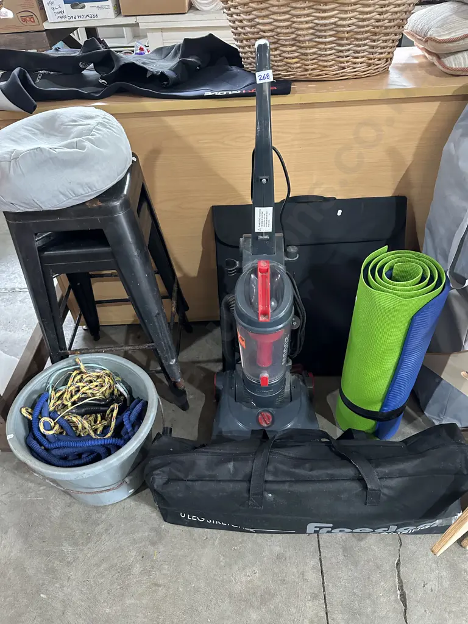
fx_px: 433
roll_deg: +3.7
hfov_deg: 56.8
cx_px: 234
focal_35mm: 24
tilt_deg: -41.9
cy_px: 312
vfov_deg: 71.6
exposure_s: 1/50
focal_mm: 6.86
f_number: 1.78
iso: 640
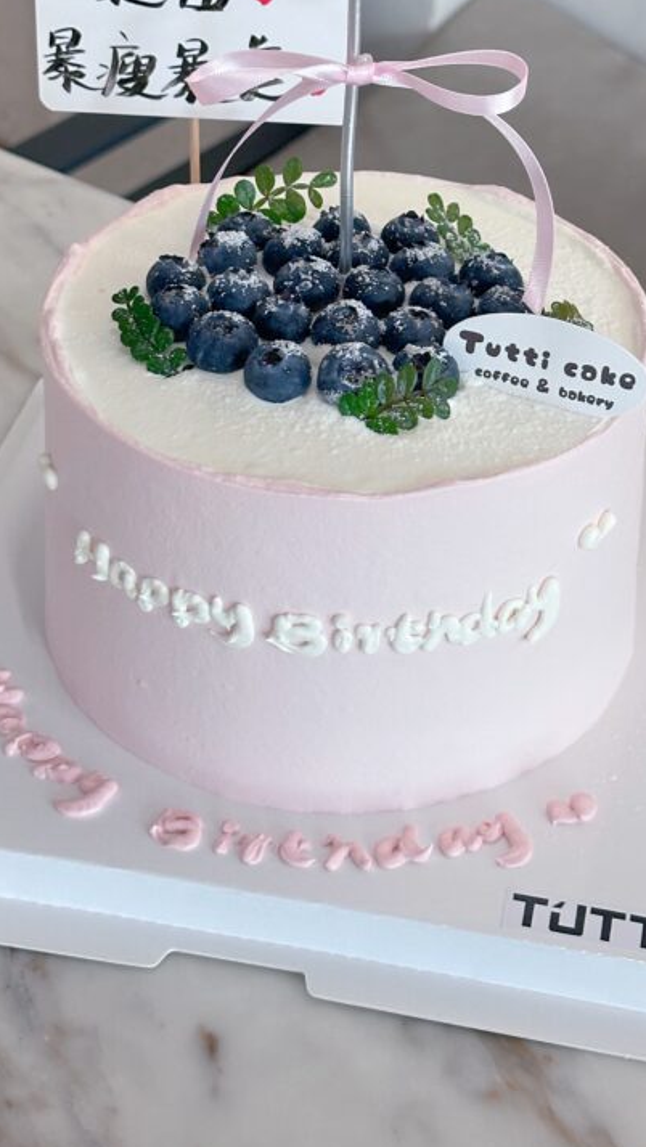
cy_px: 345
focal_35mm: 75
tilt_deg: -32.4
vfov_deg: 28.0
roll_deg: -3.2
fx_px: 2282
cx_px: 328
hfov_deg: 16.1
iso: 80
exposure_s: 1/50
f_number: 1.78
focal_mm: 6.86
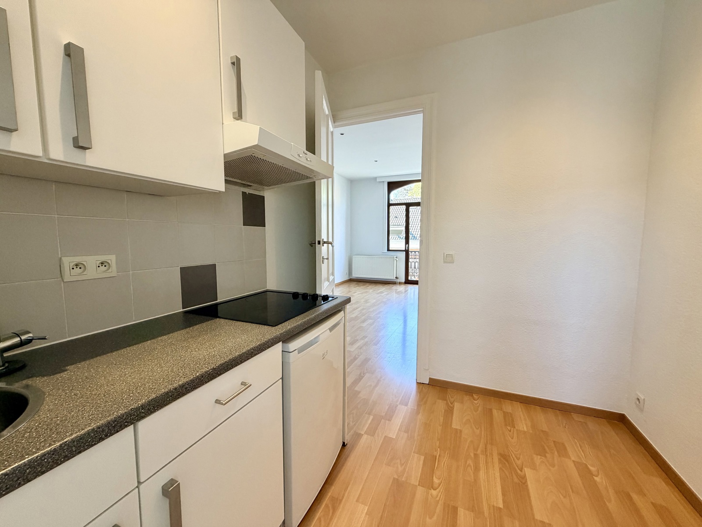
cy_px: 264
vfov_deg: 85.7
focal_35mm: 14
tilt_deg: -5.6
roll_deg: +0.0
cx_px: 351
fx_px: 284
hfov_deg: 102.1
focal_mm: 2.22
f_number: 2.2
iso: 250
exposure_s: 1/121
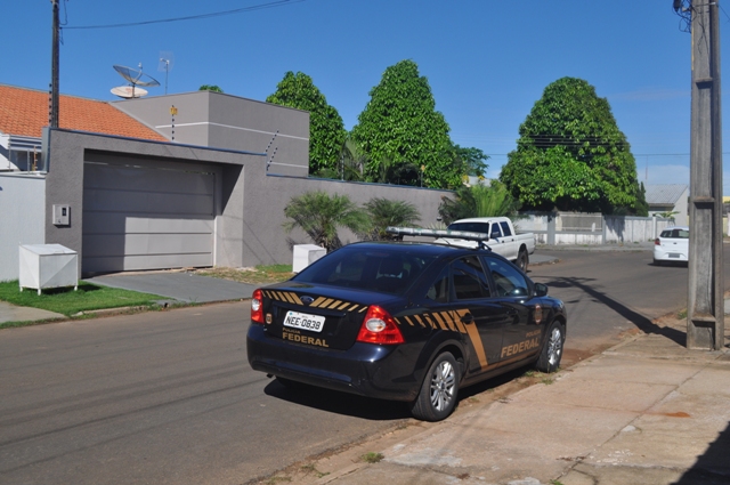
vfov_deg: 36.8
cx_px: 365
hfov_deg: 53.2
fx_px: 729
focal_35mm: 36
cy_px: 242
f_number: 9.5
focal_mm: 24
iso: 200
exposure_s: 1/350
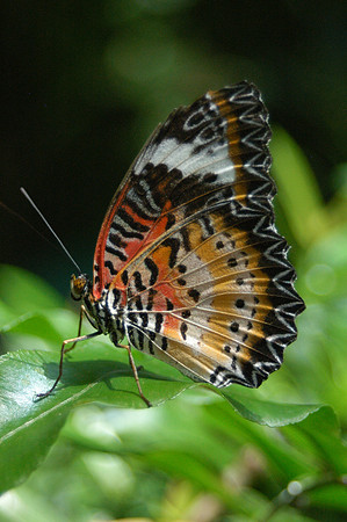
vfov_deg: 17.1
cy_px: 261
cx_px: 174
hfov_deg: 11.4
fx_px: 1739
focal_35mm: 120
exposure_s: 1/750
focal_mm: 80
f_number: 5.6
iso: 1100
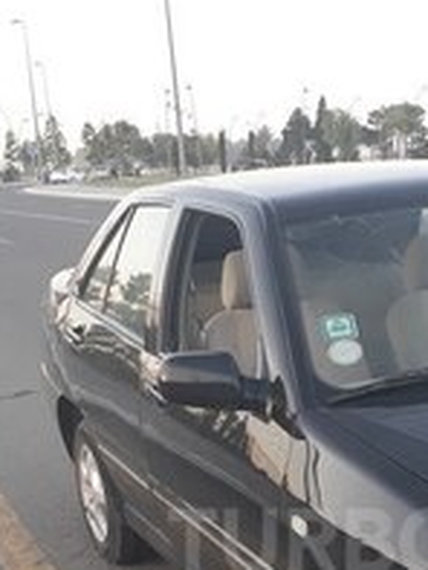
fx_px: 1120
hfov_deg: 21.1
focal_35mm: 68
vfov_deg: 27.3
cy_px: 541
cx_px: 390
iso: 80
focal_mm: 3.6
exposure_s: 1/100
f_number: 1.9
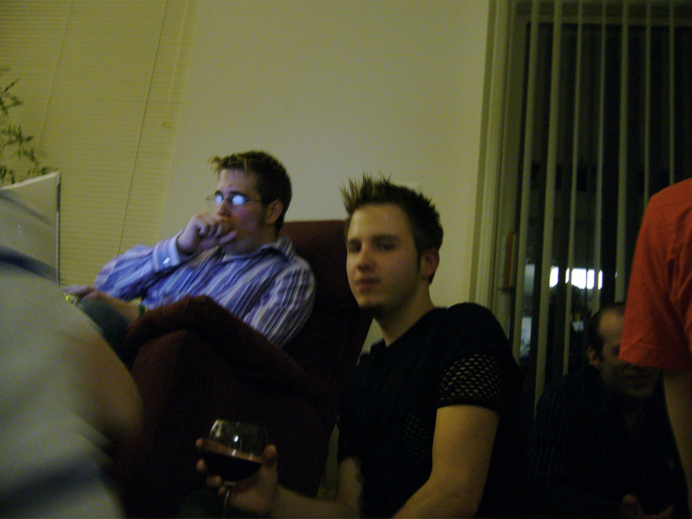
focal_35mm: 35
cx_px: 346
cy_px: 260
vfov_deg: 40.7
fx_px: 700
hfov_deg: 52.6
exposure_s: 1/8
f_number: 2.8
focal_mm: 5.8
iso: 200
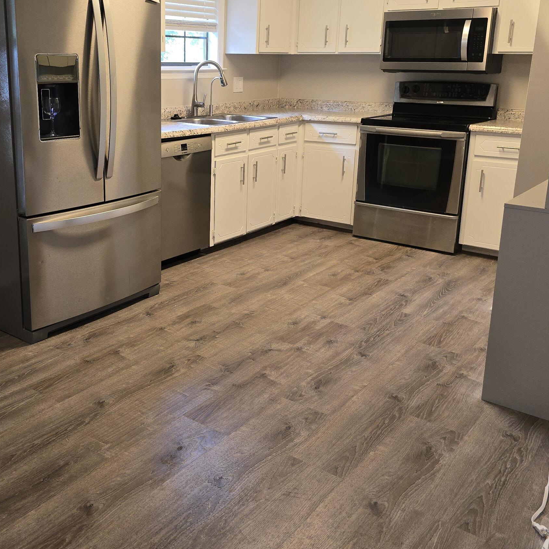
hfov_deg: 45.5
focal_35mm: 36
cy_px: 220
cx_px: 196
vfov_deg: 45.8
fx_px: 646
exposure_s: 1/60
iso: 100
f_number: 1.7
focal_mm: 6.3
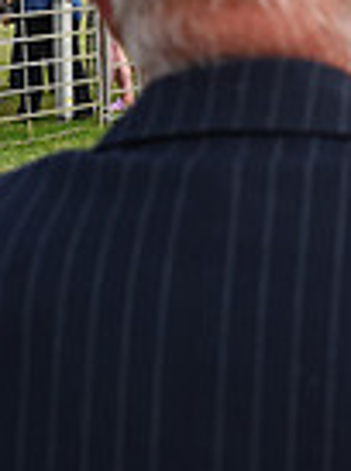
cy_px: 38
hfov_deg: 6.7
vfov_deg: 9.7
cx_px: 950
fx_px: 2771
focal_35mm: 204
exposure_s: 1/1250
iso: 1100
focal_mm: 50
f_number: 10
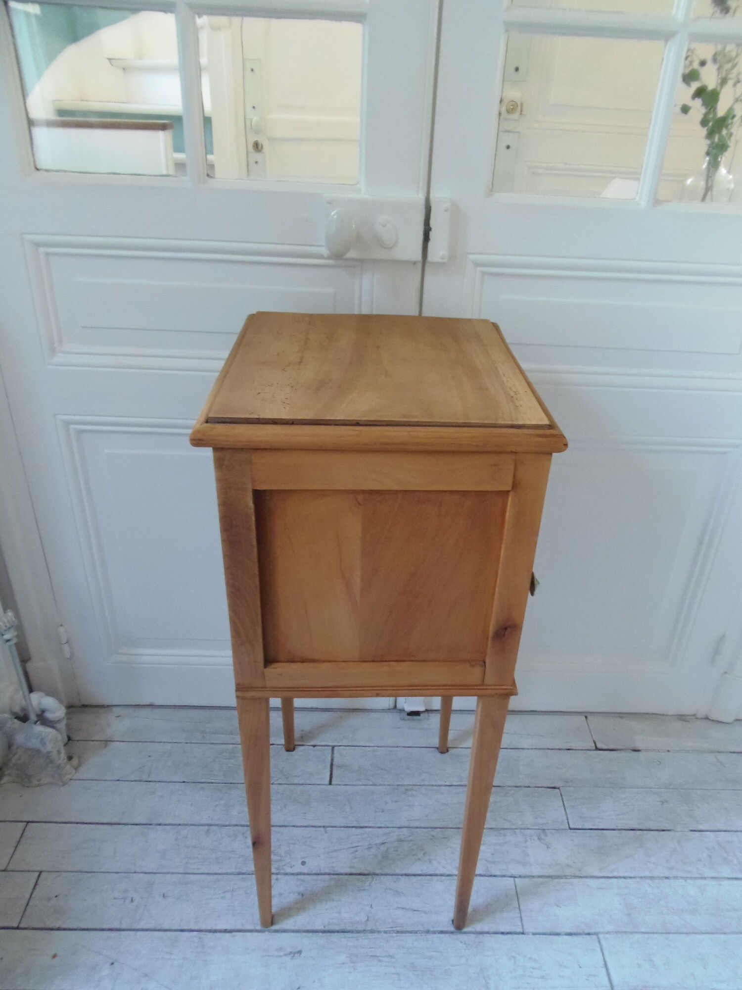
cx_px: 371
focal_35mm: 24
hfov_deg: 56.8
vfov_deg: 71.6
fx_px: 686
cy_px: 495
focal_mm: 4.3
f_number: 2.9
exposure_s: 1/30
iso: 320
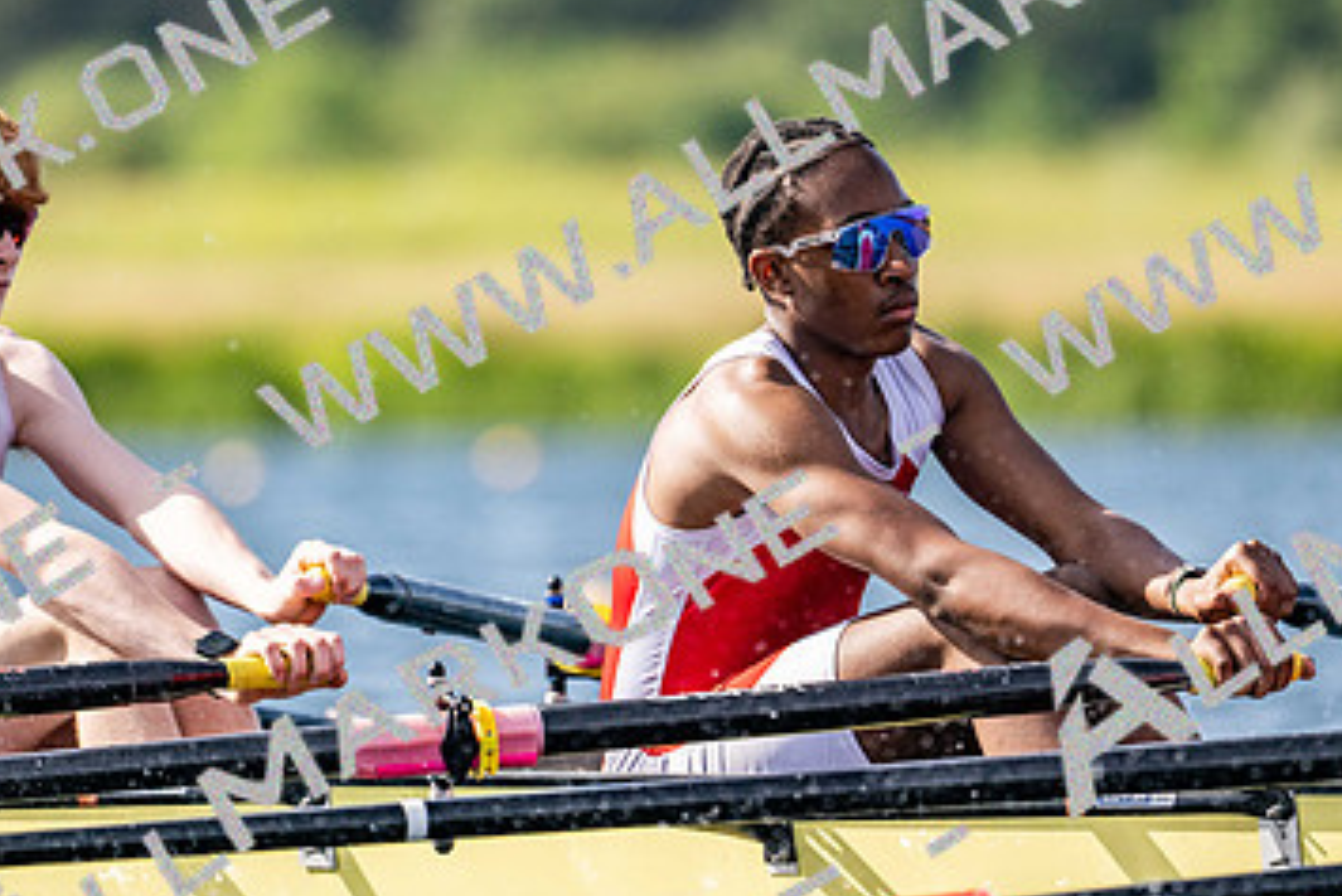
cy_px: 459
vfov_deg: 2.1
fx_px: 24351
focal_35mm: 653
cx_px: 726
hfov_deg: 3.2
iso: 320
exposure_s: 1/2500
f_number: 4.5
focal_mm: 400
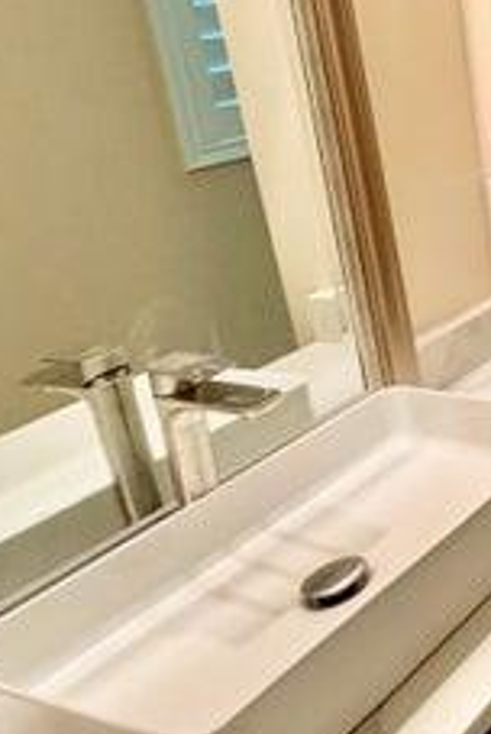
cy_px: 87
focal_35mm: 41
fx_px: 836
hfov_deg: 20.9
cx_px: 908
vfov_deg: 43.6
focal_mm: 2.22
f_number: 2.2
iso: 200
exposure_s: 1/120
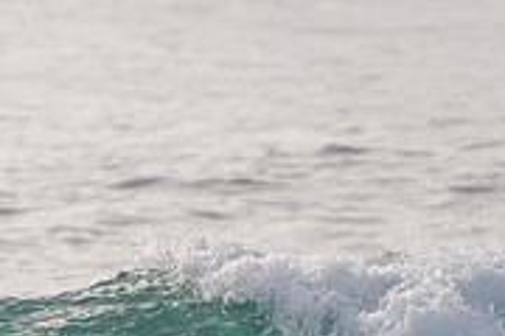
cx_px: -174
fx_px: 24799
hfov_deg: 1.2
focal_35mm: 1768
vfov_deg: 0.8
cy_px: 290
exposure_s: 1/2000
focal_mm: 400
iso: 140
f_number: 5.6
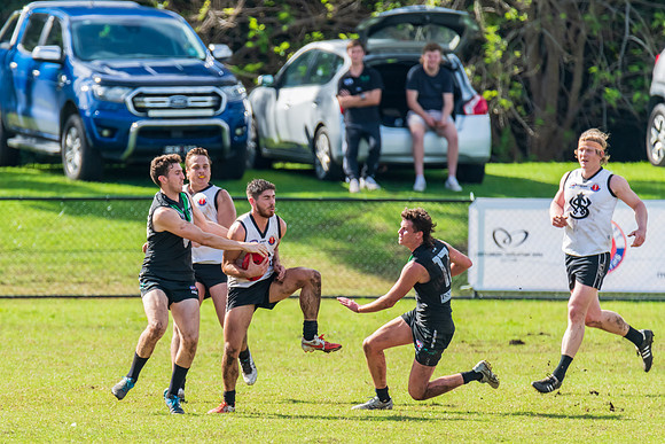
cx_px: 233
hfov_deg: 2.6
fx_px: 14592
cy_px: 256
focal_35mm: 790
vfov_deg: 1.7
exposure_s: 1/1250
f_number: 7.1
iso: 800
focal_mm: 600
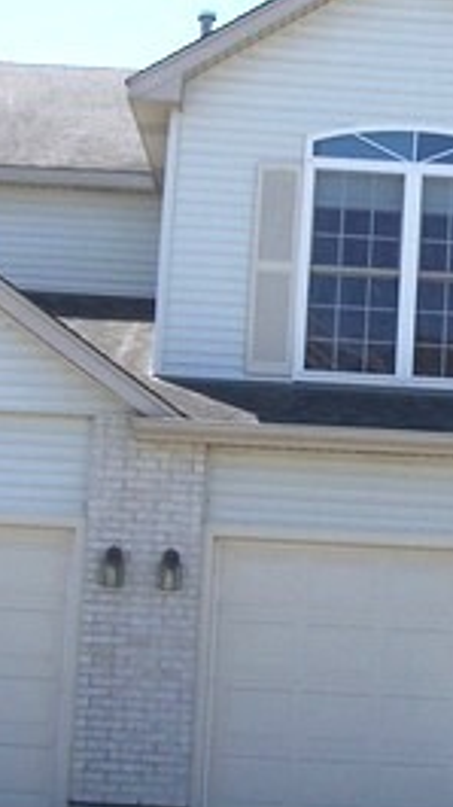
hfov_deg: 11.9
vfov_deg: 21.3
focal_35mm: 100
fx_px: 2136
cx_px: 502
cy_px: 259
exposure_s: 1/800
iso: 80
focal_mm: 6.3
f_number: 4
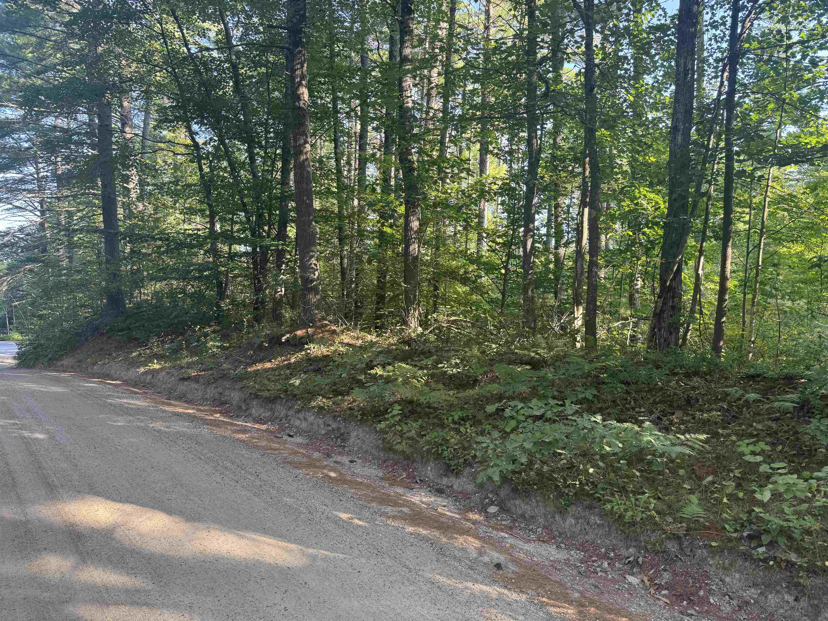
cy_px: 310
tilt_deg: -0.7
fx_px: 574
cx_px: 414
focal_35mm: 24
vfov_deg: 56.8
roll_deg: -1.6
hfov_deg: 71.6
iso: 64
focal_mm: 6.76
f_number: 1.78
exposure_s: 1/121
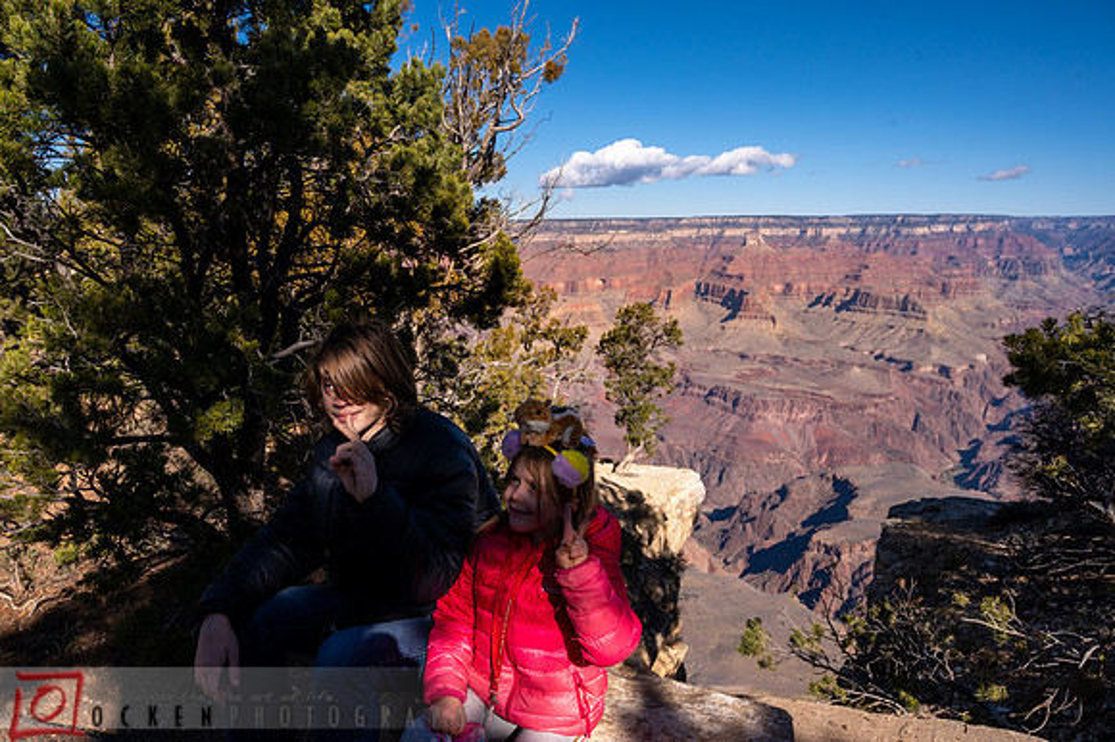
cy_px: 371
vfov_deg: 51.5
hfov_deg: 71.8
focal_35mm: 25
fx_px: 769
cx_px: 546
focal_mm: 24
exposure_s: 1/1250
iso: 400
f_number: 8
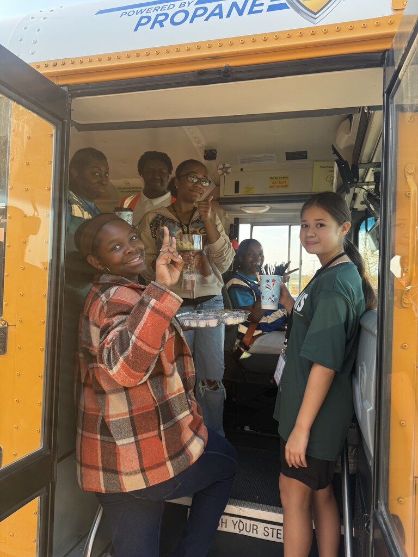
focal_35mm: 24
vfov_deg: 71.6
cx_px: 209
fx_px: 386
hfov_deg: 56.8
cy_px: 278
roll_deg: -1.3
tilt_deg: +0.7
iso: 100
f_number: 1.78
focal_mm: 6.76
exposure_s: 1/279
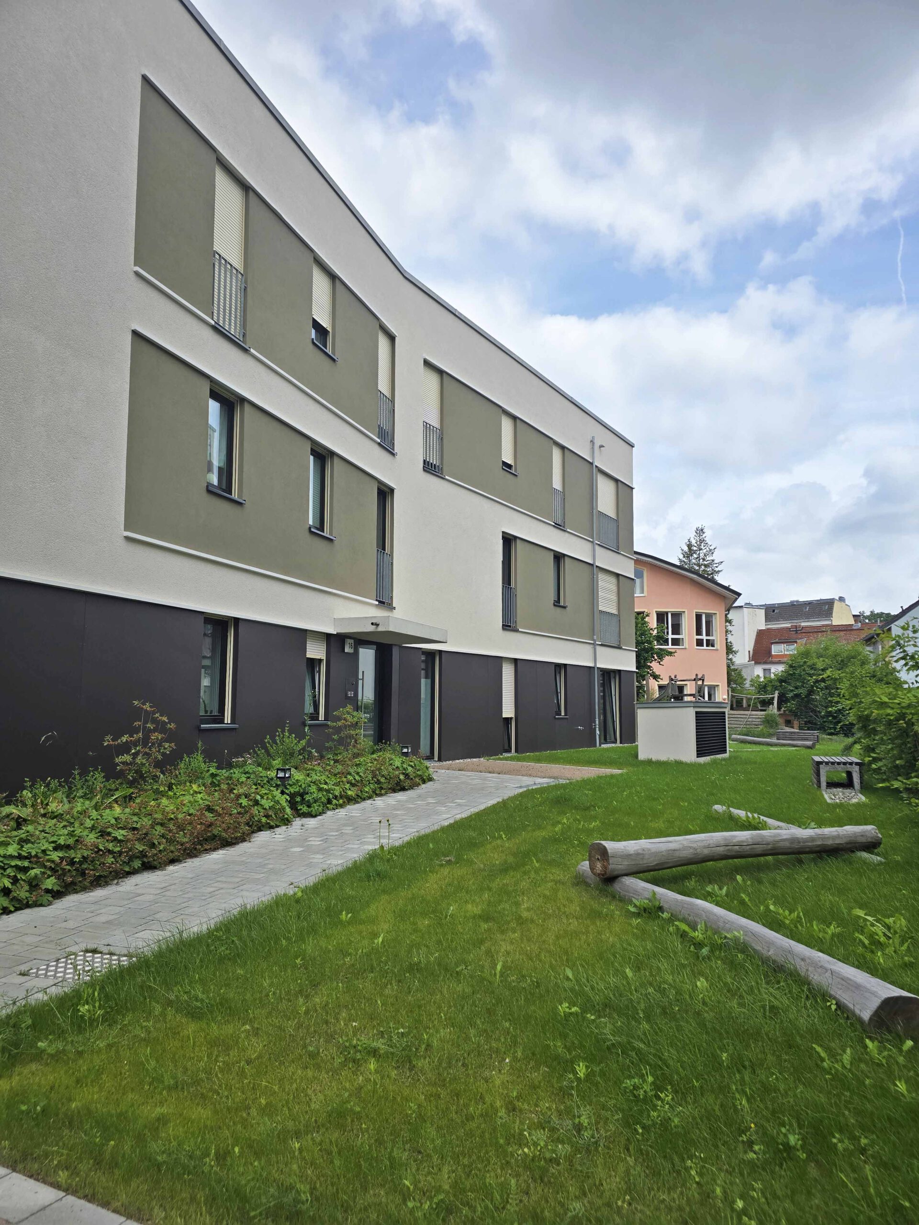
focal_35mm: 23
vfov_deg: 73.9
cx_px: 460
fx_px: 814
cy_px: 612
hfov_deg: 58.9
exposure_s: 1/720
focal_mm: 6.3
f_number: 1.7
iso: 12
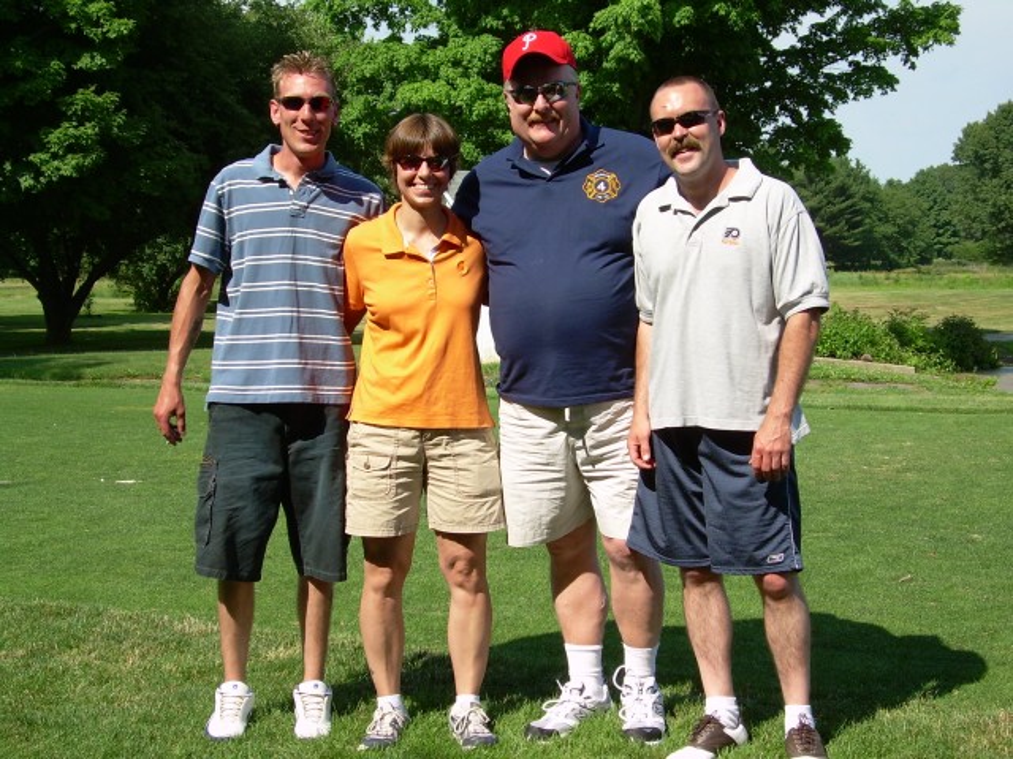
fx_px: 1902
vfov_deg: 22.6
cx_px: 506
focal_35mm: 65
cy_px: 380
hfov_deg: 29.8
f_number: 3.6
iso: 50
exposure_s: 1/500
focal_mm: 11
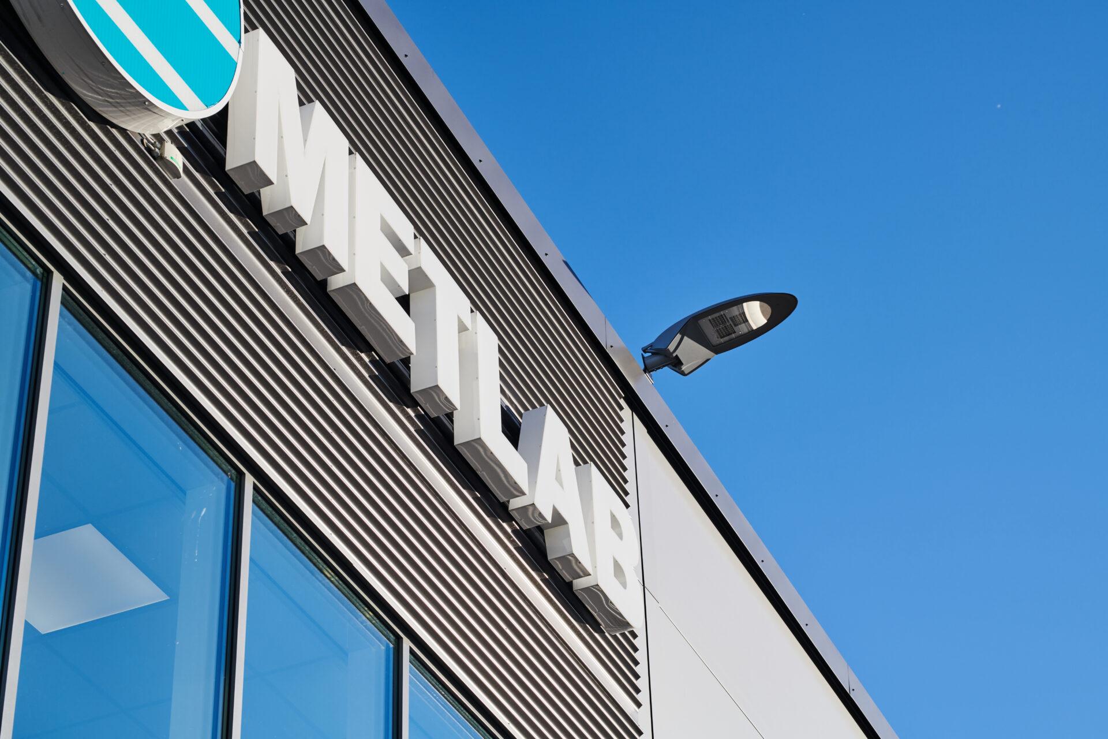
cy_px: 370
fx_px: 2616
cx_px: 554
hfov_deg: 23.9
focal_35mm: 85
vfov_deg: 16.1
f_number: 8
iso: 100
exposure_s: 1/250
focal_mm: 85
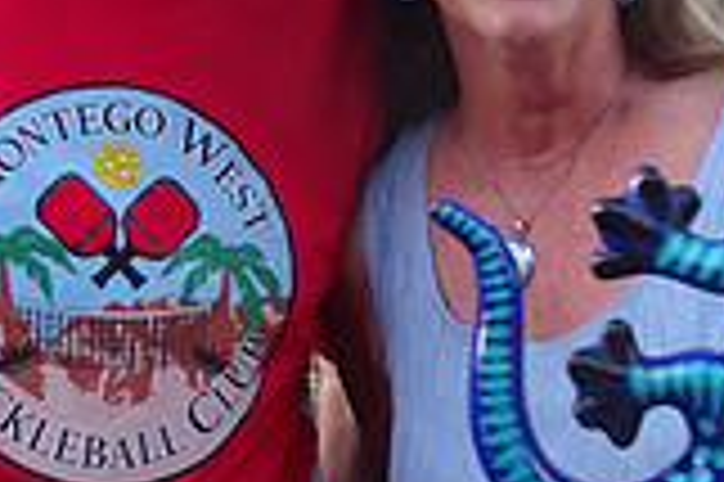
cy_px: 151
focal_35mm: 90
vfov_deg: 15.1
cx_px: 364
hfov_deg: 22.6
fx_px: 1808
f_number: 3.5
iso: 400
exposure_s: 1/30
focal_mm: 4.1
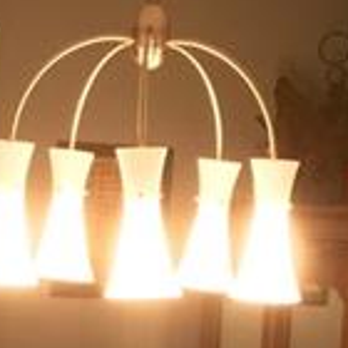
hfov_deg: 12.4
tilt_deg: -10.8
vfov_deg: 11.8
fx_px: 1604
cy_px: 537
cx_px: 119
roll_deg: -1.7
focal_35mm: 141
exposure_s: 1/20
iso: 200
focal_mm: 4.15
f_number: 2.2
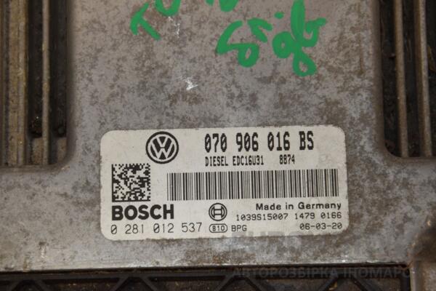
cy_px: 146
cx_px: 218
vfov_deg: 8.7
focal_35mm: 158
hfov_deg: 13.0
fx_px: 1907
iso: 800
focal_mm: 105
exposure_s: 1/200
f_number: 9
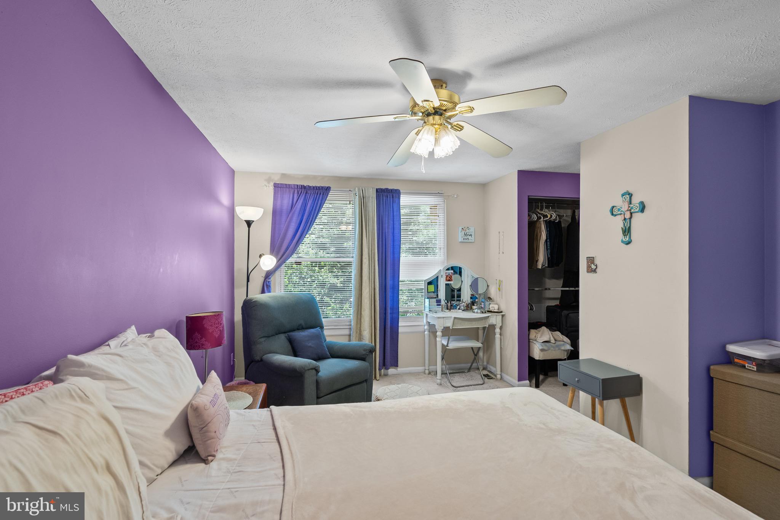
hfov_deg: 96.7
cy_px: 260
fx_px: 347
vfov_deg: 73.8
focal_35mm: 16
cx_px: 390
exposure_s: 1/10
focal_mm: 16
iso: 800
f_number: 8
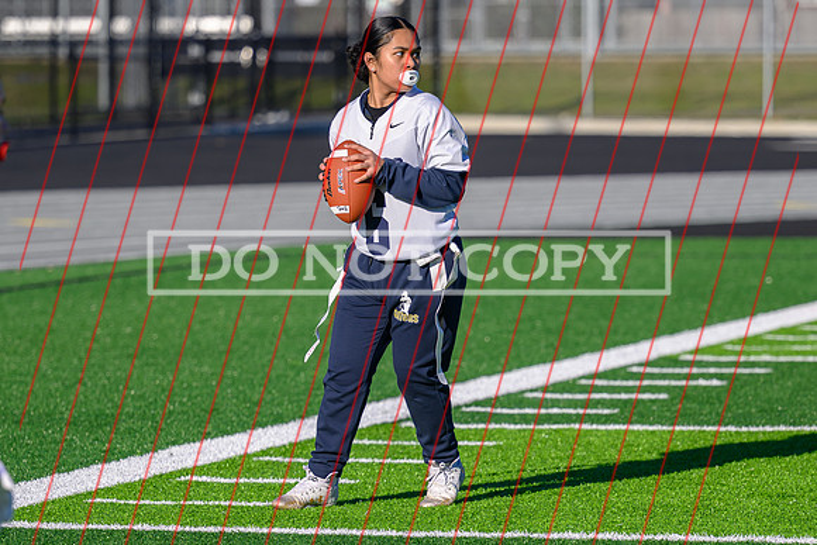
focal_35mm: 242
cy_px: 420
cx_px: 365
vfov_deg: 5.7
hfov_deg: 8.5
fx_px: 5494
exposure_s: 1/1250
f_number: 2.8
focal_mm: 130
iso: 72
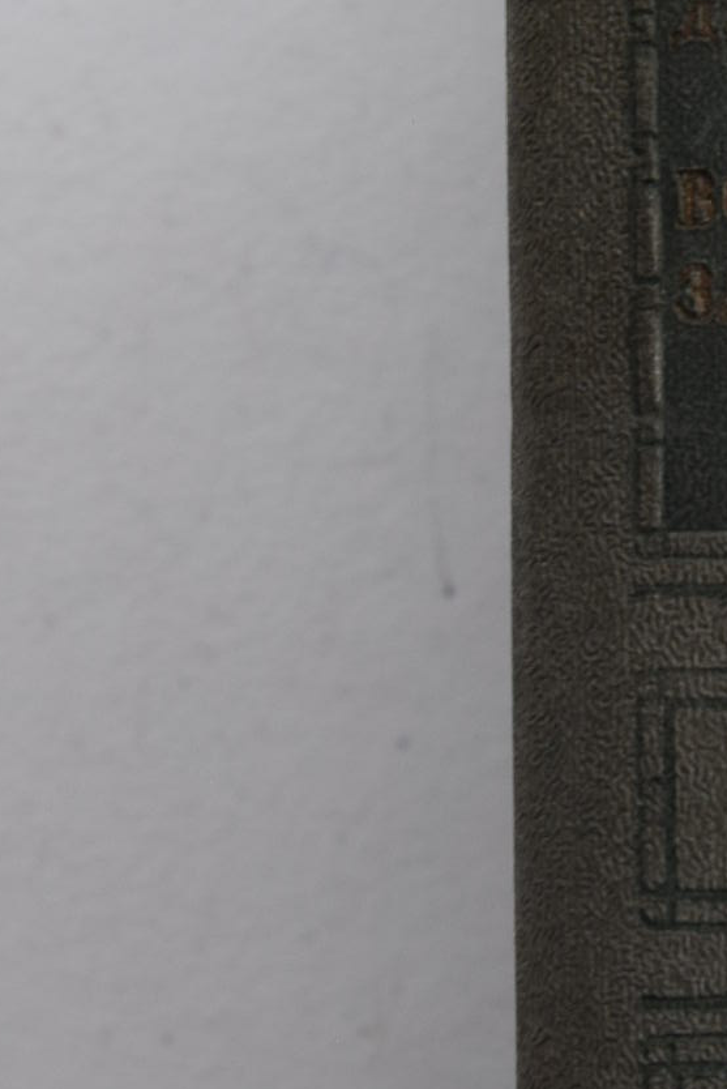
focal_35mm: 124
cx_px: 701
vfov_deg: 16.5
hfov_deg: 11.0
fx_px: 3745
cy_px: 407
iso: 400
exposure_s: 1/125
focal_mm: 23
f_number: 7.1
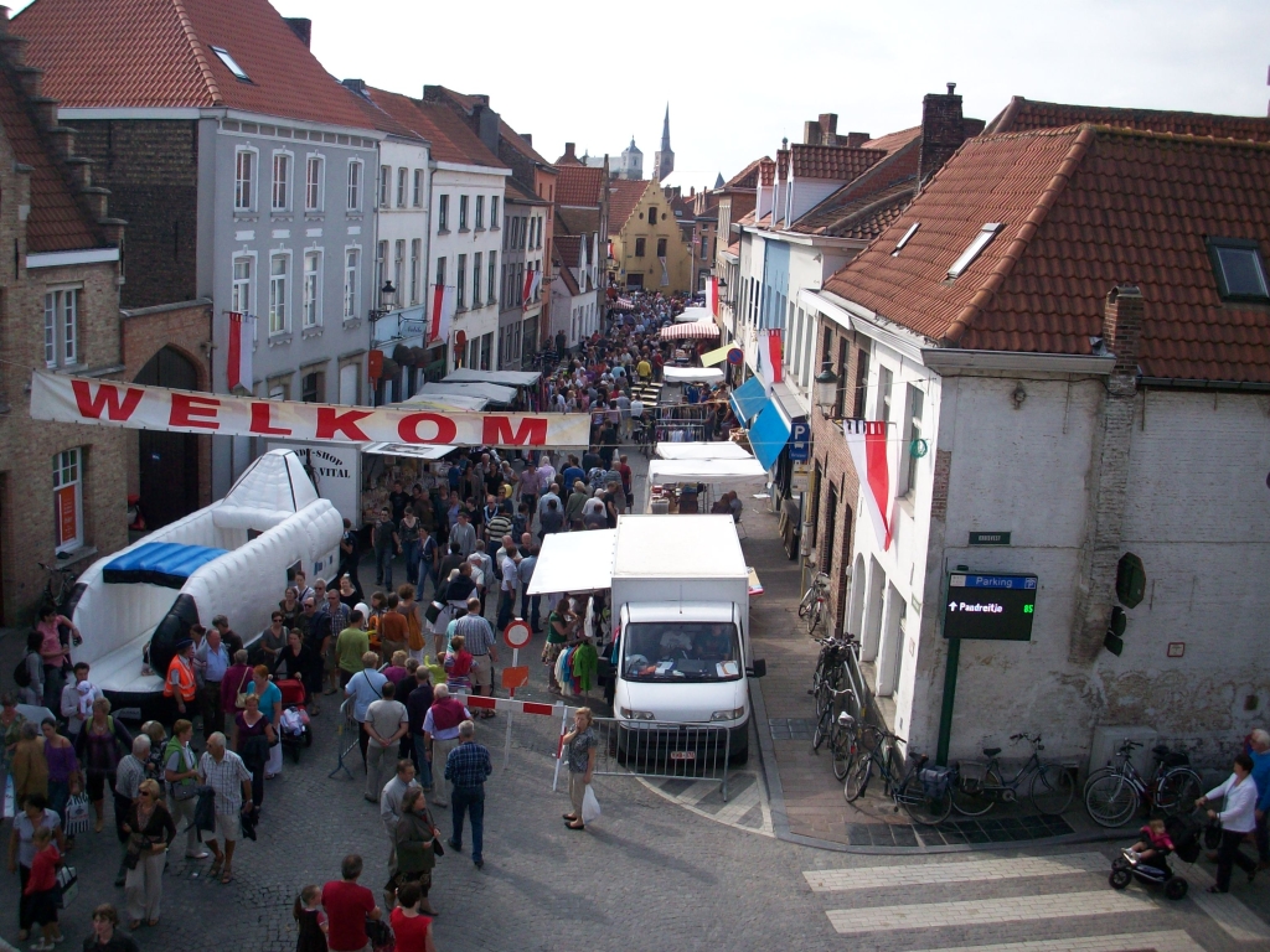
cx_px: 635
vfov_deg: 38.7
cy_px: 476
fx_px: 1357
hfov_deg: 50.1
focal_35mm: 37
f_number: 5.6
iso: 80
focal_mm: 6.2
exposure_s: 1/272
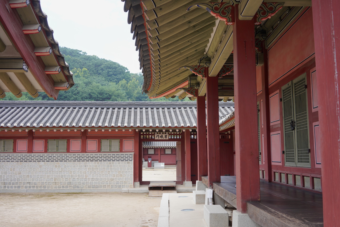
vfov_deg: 37.9
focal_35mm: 35
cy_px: 114
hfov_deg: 54.4
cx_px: 170
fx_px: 331
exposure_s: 1/125
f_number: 8
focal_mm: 35
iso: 200
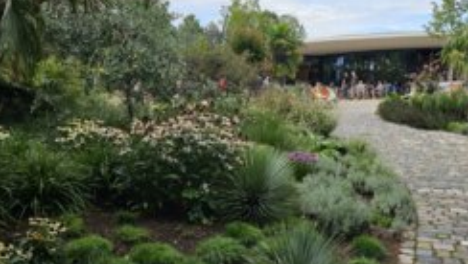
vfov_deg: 29.0
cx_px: 269
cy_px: 96
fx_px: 509
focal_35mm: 41
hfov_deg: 49.2
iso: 10
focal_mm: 6.3
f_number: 1.7
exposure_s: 1/300
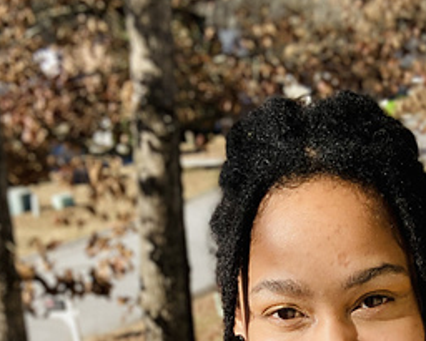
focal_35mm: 78
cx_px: 285
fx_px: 984
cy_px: 487
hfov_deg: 24.3
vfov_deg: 17.9
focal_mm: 2.87
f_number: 2.2
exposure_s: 1/824
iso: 20
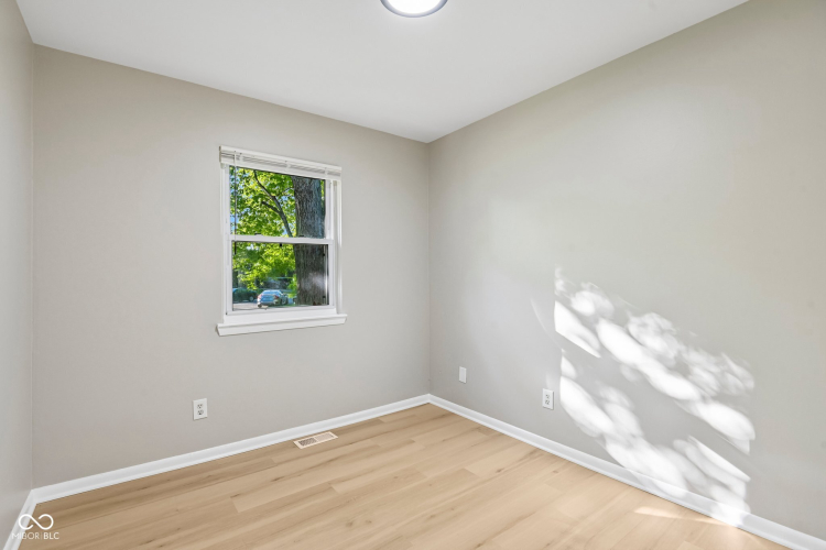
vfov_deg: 73.7
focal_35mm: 16
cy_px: 275
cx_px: 413
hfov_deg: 96.7
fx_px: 367
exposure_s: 1/15
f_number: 8
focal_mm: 16
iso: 250
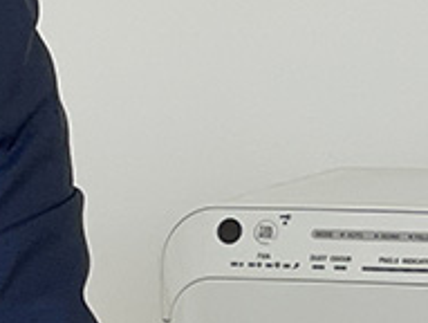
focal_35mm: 326
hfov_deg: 5.9
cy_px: -128
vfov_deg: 4.6
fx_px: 4038
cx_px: -553
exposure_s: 1/122
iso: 25
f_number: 2
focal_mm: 6
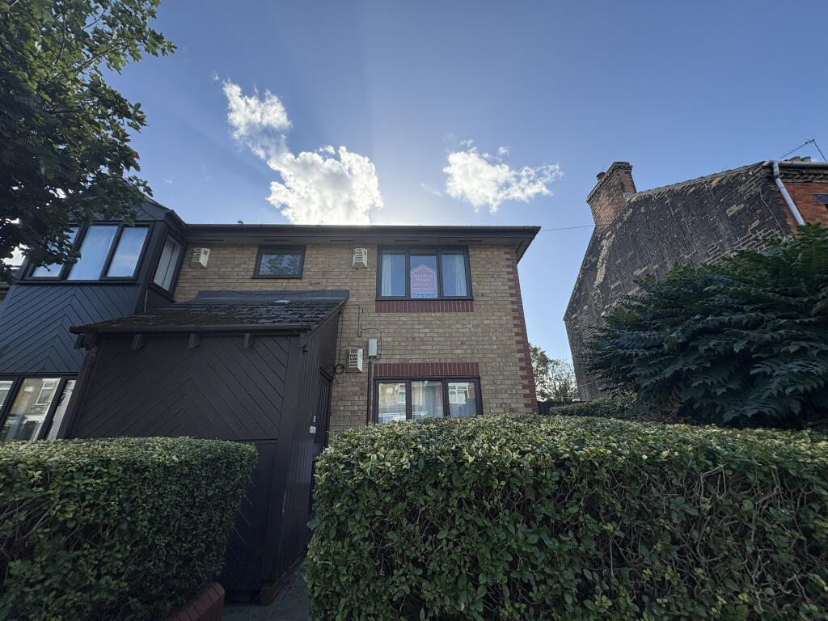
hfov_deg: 102.1
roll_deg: +1.1
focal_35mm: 14
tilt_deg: +22.5
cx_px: 414
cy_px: 310
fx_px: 335
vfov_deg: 85.7
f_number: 2.2
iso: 64
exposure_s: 1/1143
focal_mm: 2.22
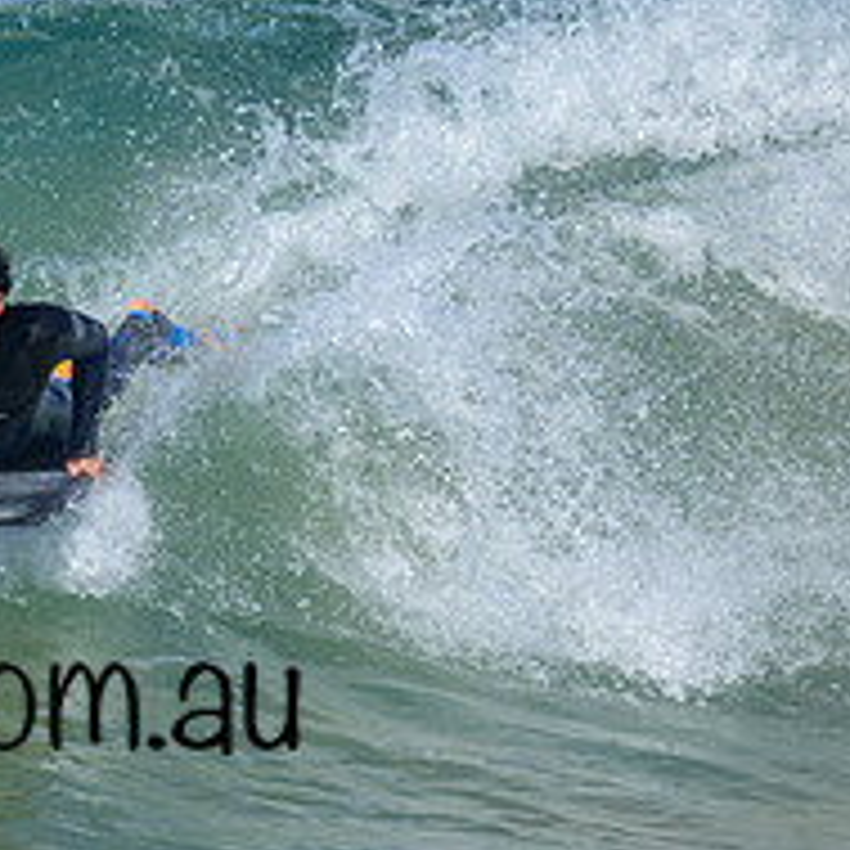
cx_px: -288
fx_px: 64285
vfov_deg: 0.8
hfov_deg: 0.8
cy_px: 641
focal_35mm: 2314
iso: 320
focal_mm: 800
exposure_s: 1/2000
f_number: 6.3
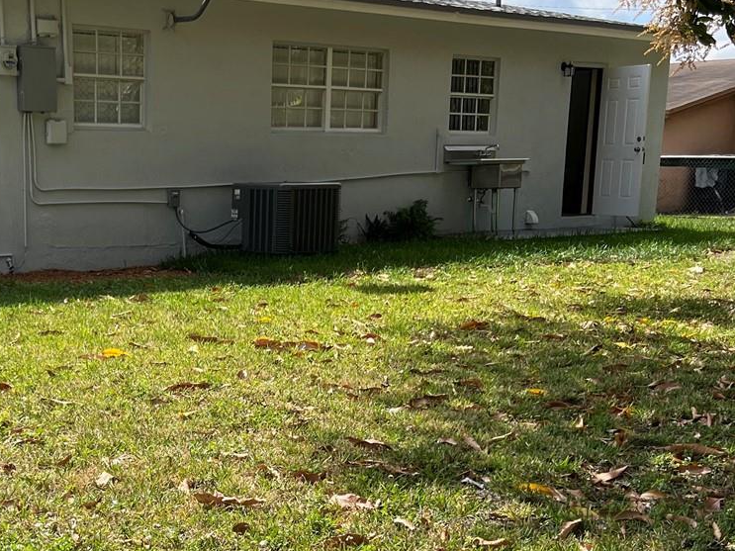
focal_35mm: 56
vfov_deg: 25.7
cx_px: 175
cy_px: 433
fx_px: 1189
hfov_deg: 33.6
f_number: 1.6
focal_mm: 5.1
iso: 50
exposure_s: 1/1992
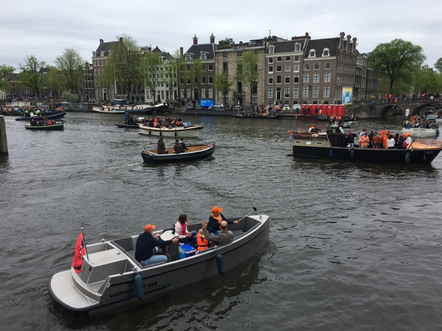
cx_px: 227
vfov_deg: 46.8
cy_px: 161
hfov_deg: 60.0
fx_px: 383
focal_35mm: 30
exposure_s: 1/916
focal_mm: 4.15
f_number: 2.2
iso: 25
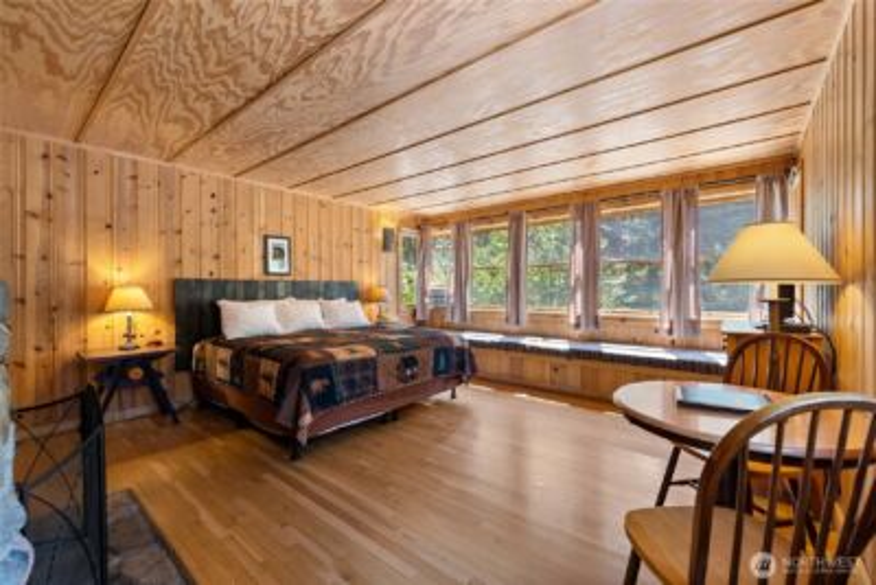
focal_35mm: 14
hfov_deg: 104.2
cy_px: 292
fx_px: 341
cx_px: 438
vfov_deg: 81.3
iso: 400
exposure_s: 1/40
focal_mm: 14
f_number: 3.2
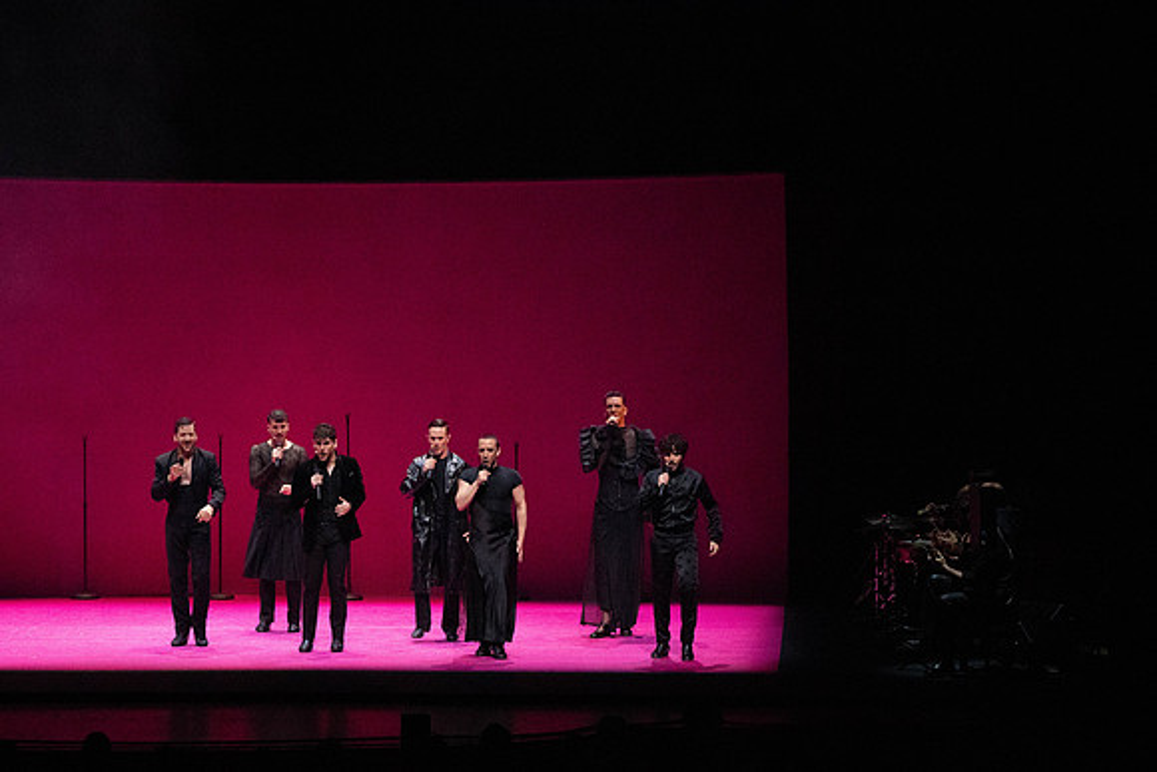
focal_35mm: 139
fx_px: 4468
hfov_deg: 14.8
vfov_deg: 9.9
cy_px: 386
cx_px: 578
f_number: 9
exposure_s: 1/400
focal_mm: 139
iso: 25600
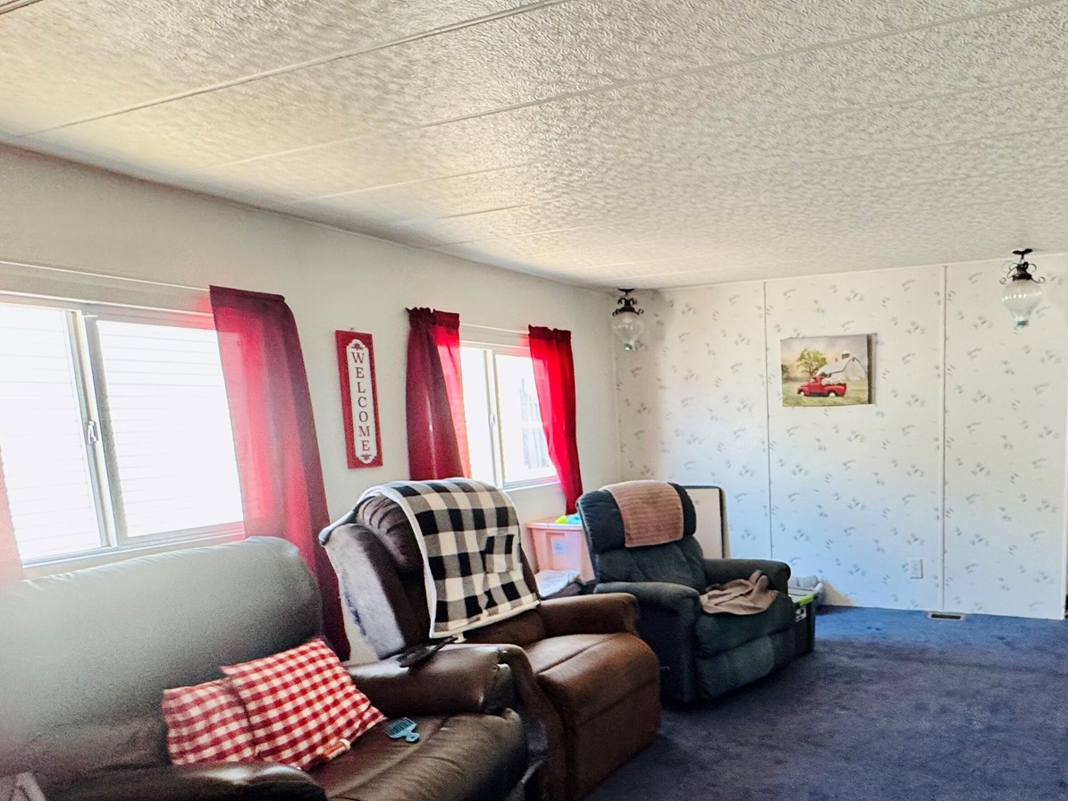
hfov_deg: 67.6
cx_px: 784
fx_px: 740
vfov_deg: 56.0
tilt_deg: -8.6
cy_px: 511
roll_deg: -1.5
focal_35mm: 24
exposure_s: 1/60
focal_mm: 2.22
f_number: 2.2
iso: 200
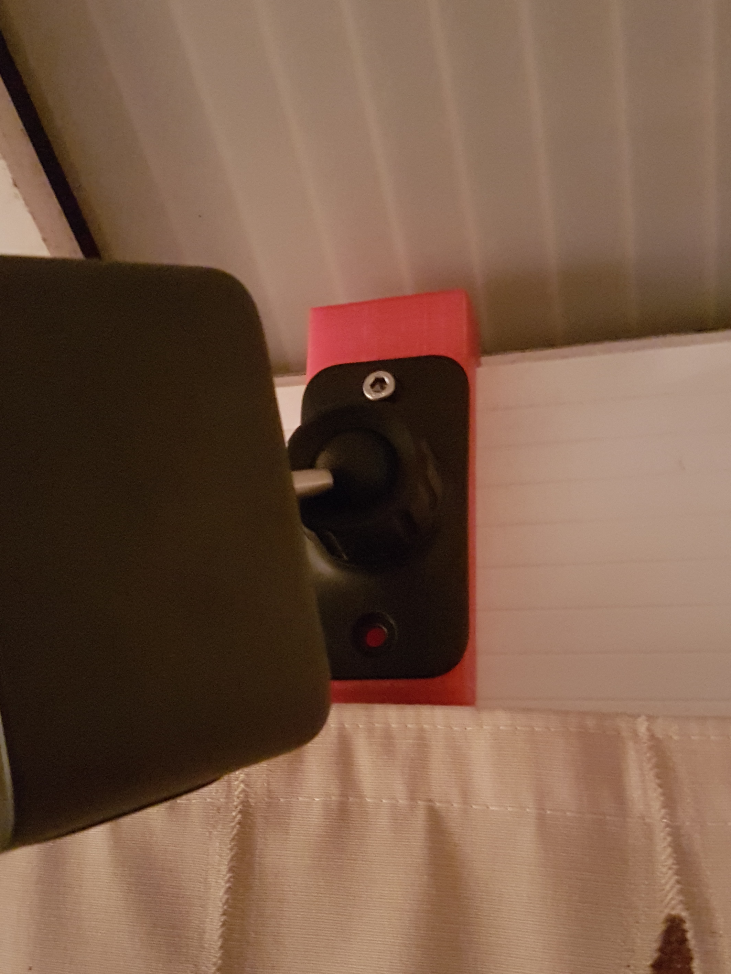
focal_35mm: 37
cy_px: 528
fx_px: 1042
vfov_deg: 50.1
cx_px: 327
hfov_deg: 38.6
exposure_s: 1/10
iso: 800
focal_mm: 4.2
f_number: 1.7
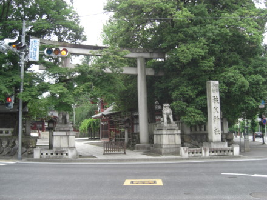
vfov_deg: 37.7
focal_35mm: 38
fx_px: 293
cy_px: 100
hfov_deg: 49.0
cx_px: 134
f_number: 2.8
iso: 80
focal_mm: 7.9
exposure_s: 1/125
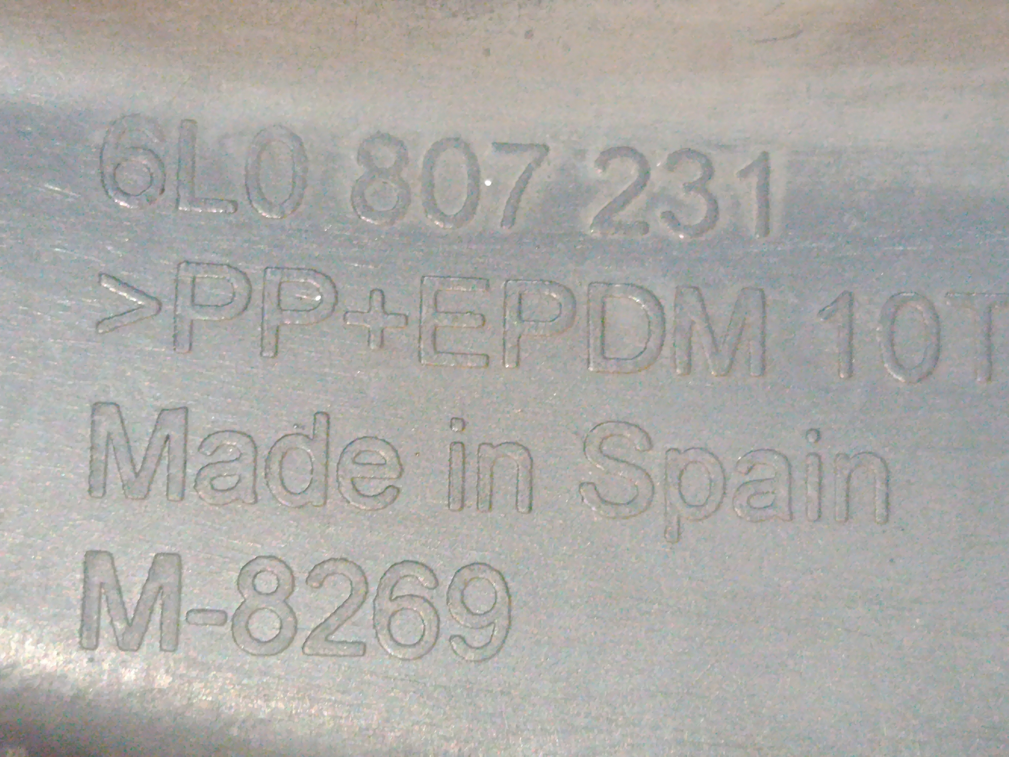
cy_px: 378
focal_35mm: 81
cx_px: 504
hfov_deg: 24.1
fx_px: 2361
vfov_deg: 18.2
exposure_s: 1/50
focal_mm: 5.24
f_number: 1.7
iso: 1372
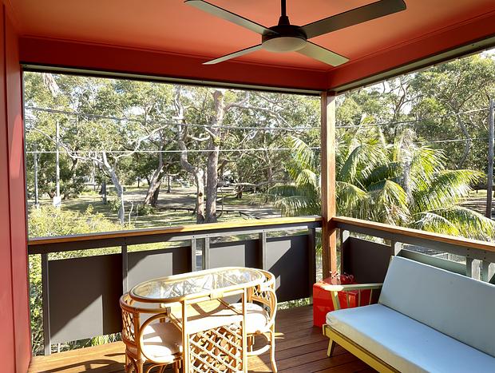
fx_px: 372
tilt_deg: -1.1
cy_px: 186
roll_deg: +1.2
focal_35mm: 26
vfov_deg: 53.2
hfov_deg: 67.2
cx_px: 248
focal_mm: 4.2
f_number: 1.6
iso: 32
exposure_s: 1/121
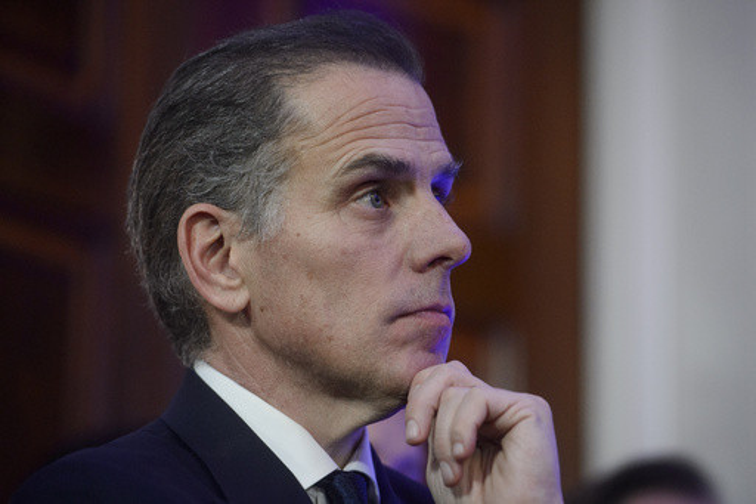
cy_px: 252
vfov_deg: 6.9
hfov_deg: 10.3
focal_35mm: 200
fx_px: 4198
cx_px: 378
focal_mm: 200
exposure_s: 1/250
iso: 4000
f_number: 3.5
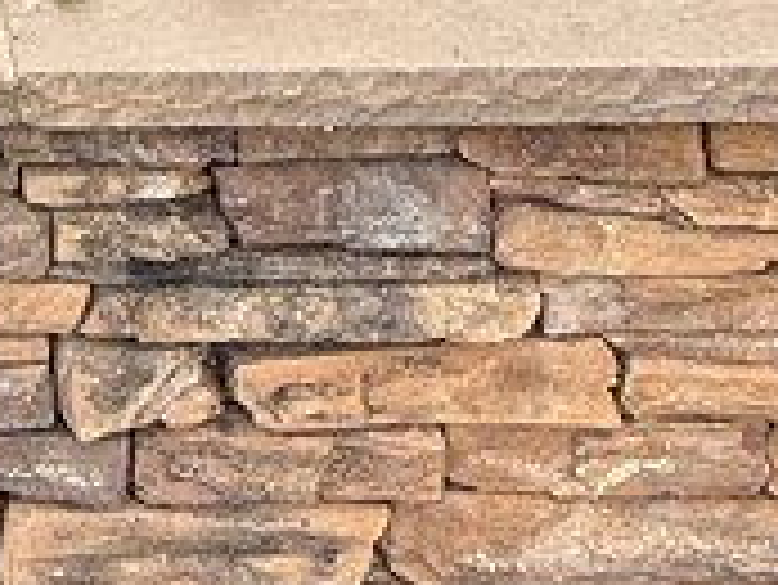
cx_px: -211
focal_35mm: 83
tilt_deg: -12.2
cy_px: -513
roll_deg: +0.9
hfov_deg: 21.5
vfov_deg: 15.1
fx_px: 1867
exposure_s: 1/1145
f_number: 2.2
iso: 50
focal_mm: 2.22
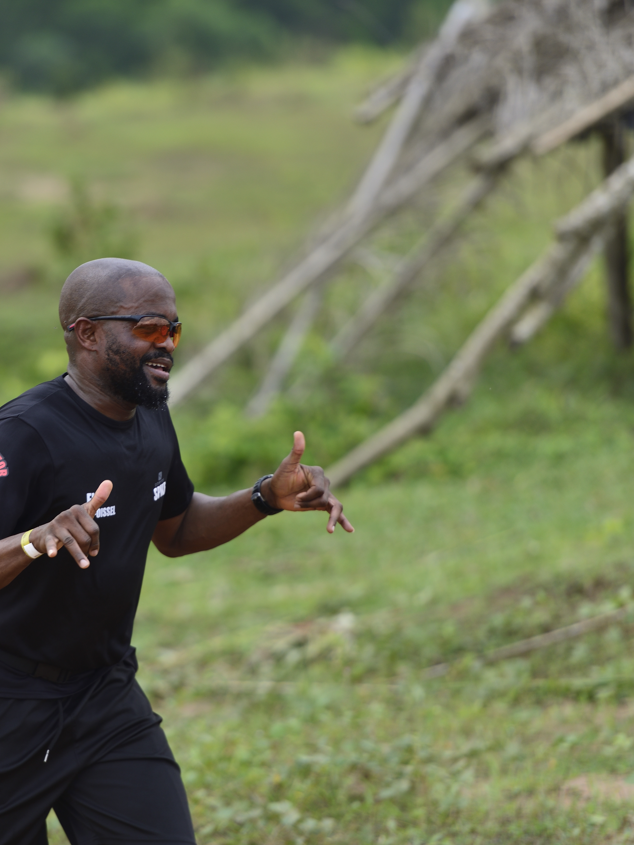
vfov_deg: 6.9
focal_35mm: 289
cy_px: 422
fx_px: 7058
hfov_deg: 5.1
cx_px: 112
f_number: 2.8
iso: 125
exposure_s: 1/800
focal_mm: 200
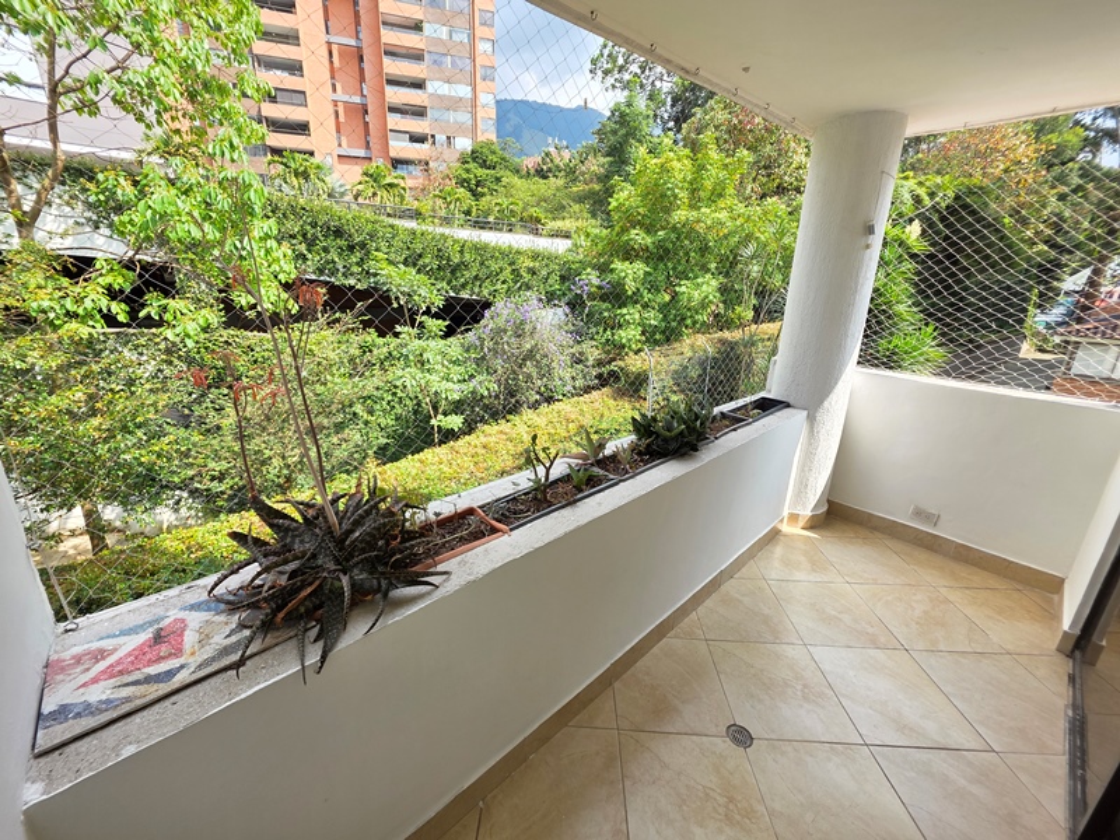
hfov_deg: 106.2
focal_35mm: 13
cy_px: 420
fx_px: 421
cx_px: 560
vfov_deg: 89.9
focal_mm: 2.2
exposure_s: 1/399
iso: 40
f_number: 1.9
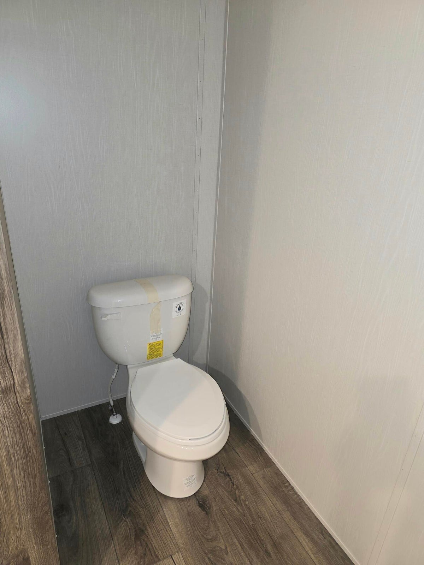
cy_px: 282
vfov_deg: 73.9
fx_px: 376
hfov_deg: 58.9
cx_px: 212
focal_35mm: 23
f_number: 1.7
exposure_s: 1/30
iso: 100
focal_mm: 6.3
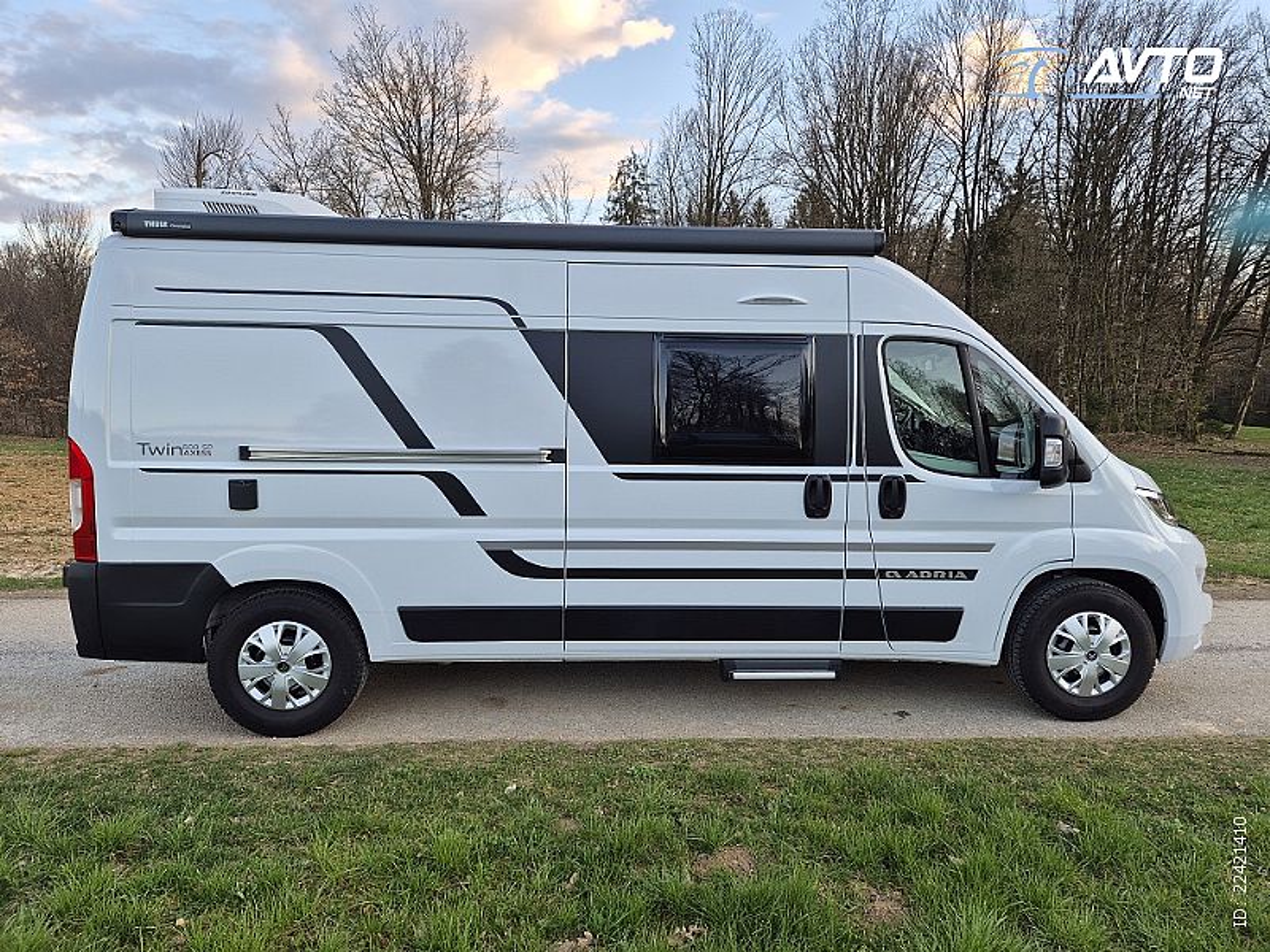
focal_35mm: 23
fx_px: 844
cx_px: 635
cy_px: 476
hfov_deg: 73.9
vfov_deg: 58.9
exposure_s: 1/180
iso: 32
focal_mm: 5.4
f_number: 1.8
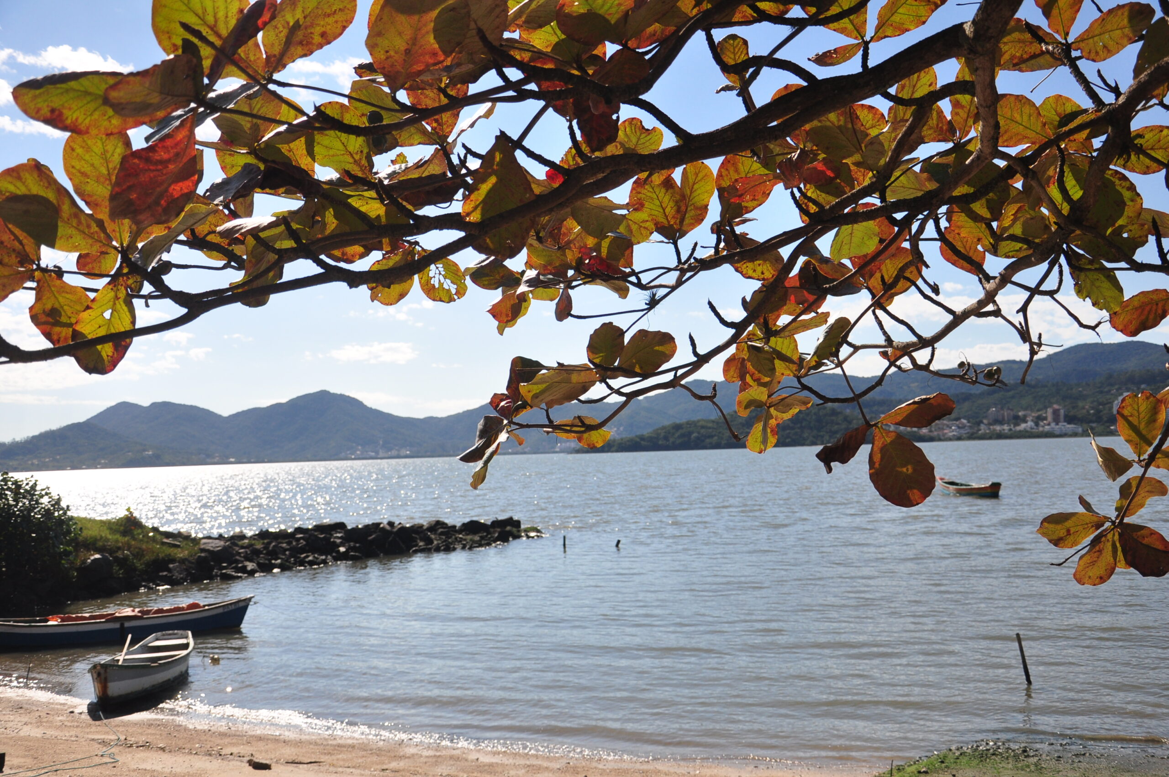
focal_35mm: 38
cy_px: 388
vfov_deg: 35.4
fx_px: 1216
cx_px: 584
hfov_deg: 51.3
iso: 320
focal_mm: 25
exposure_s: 1/4000
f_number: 5
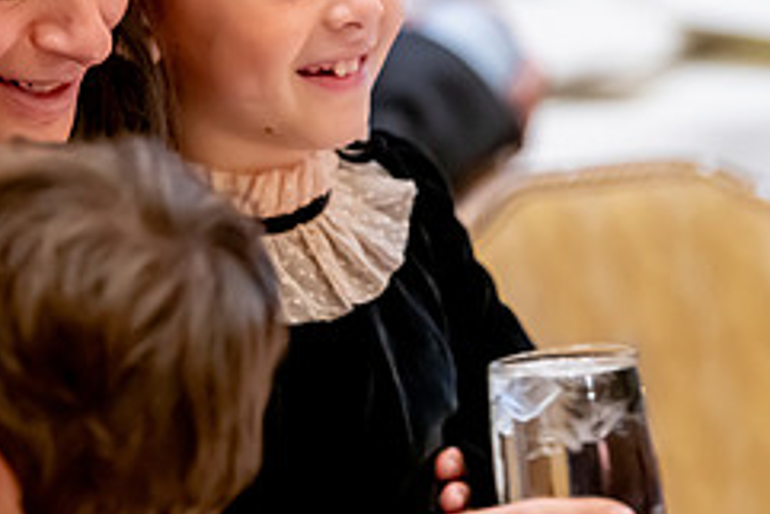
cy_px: 168
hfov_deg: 6.3
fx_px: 6955
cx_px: 141
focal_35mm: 325
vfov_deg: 4.2
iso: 6400
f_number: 2.8
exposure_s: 1/160
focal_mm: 135
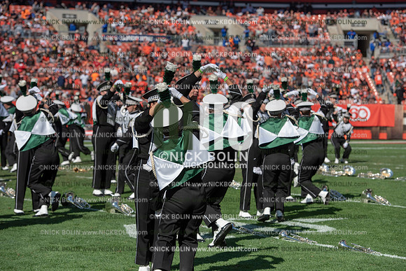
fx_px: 1241
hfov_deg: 18.6
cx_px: 203
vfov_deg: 12.5
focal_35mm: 110
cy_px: 136
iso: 400
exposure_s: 1/4000
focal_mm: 110
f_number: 5
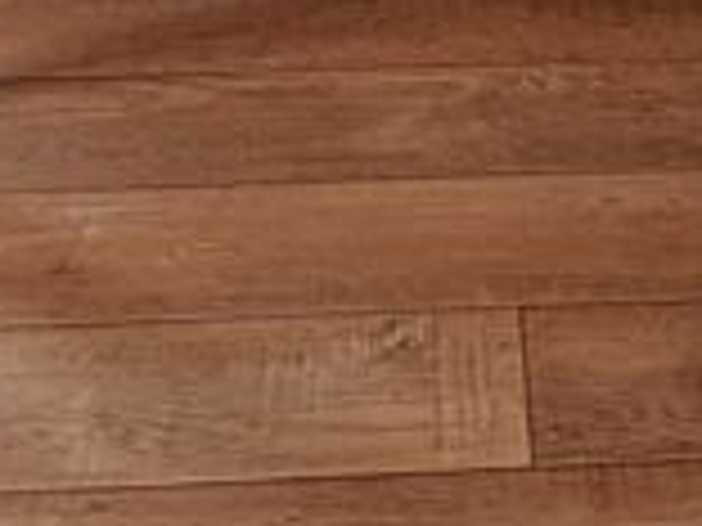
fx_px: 1501
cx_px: 522
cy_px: -252
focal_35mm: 74
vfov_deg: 17.9
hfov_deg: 26.0
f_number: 1.7
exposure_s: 1/25
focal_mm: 5.24
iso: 1690
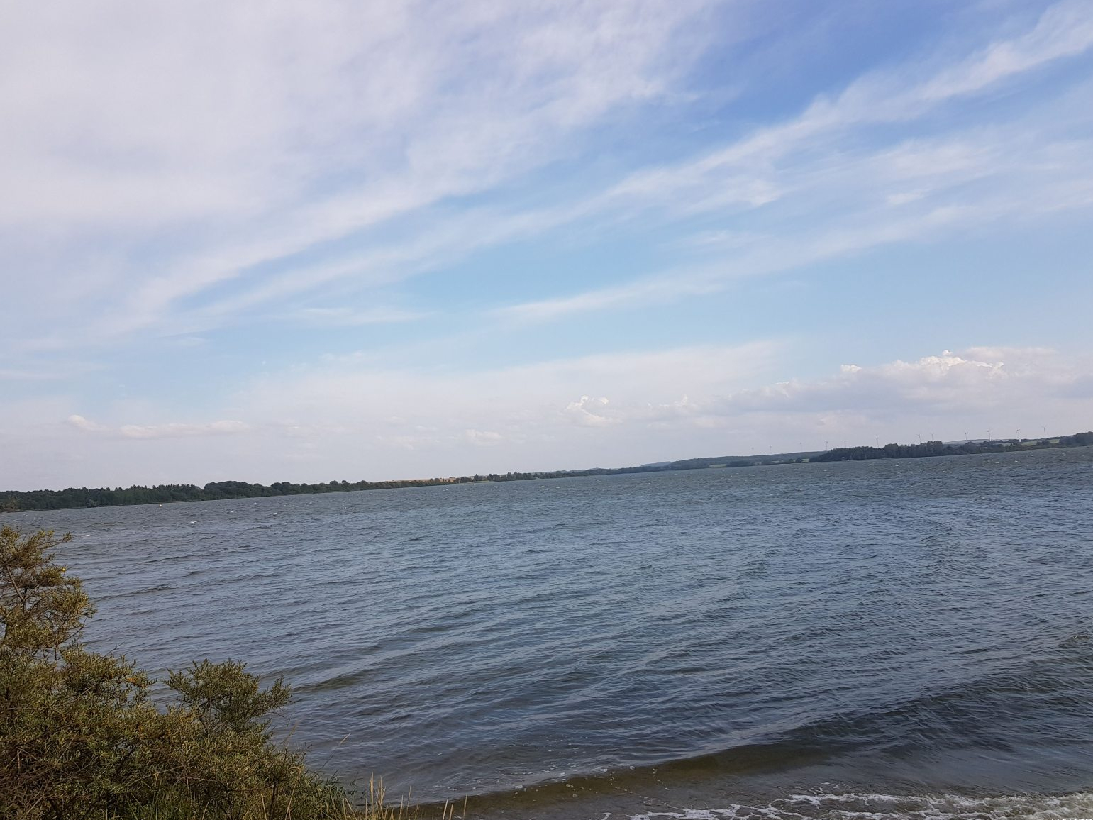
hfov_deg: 65.3
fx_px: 853
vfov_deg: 51.4
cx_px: 545
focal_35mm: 27
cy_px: 423
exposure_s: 1/1964
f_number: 1.7
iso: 40
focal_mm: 4.2
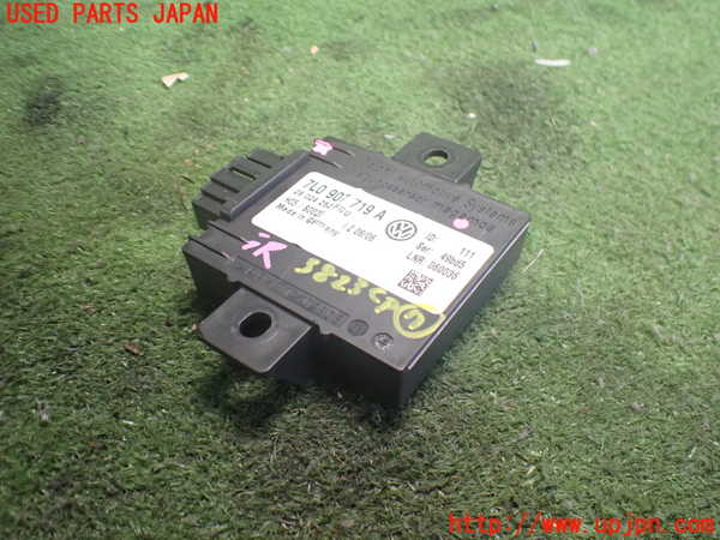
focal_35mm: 30
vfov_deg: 46.8
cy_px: 270
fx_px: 624
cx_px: 360
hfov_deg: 60.0
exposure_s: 1/50
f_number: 2.3
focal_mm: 5.4
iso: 800
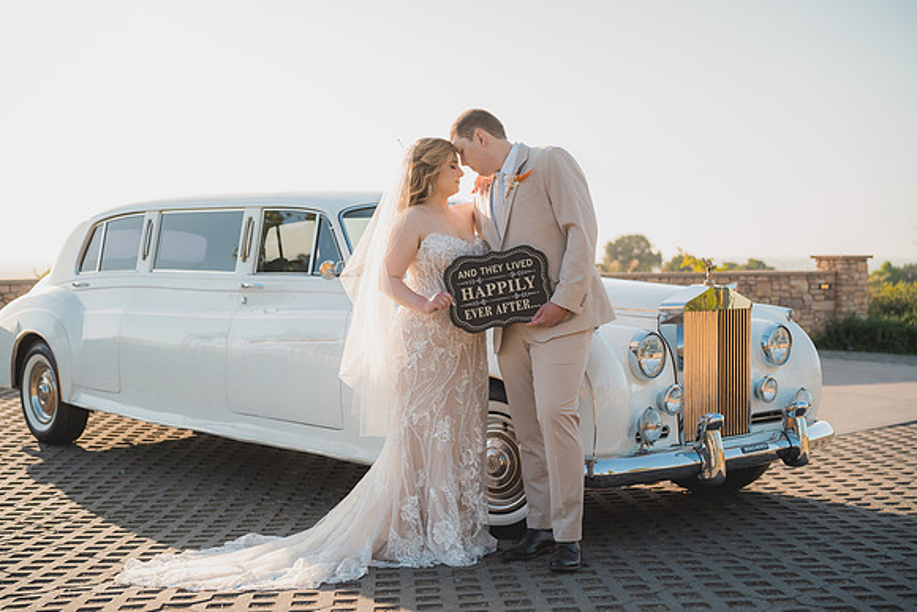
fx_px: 1274
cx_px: 458
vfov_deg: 27.0
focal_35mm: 50
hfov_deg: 39.6
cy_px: 306
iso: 125
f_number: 2.5
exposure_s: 1/800
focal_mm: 50
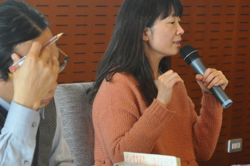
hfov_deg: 12.3
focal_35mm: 167
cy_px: 77
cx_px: 96
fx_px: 1159
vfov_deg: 8.2
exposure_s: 1/30
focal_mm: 66
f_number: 5.3
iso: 800
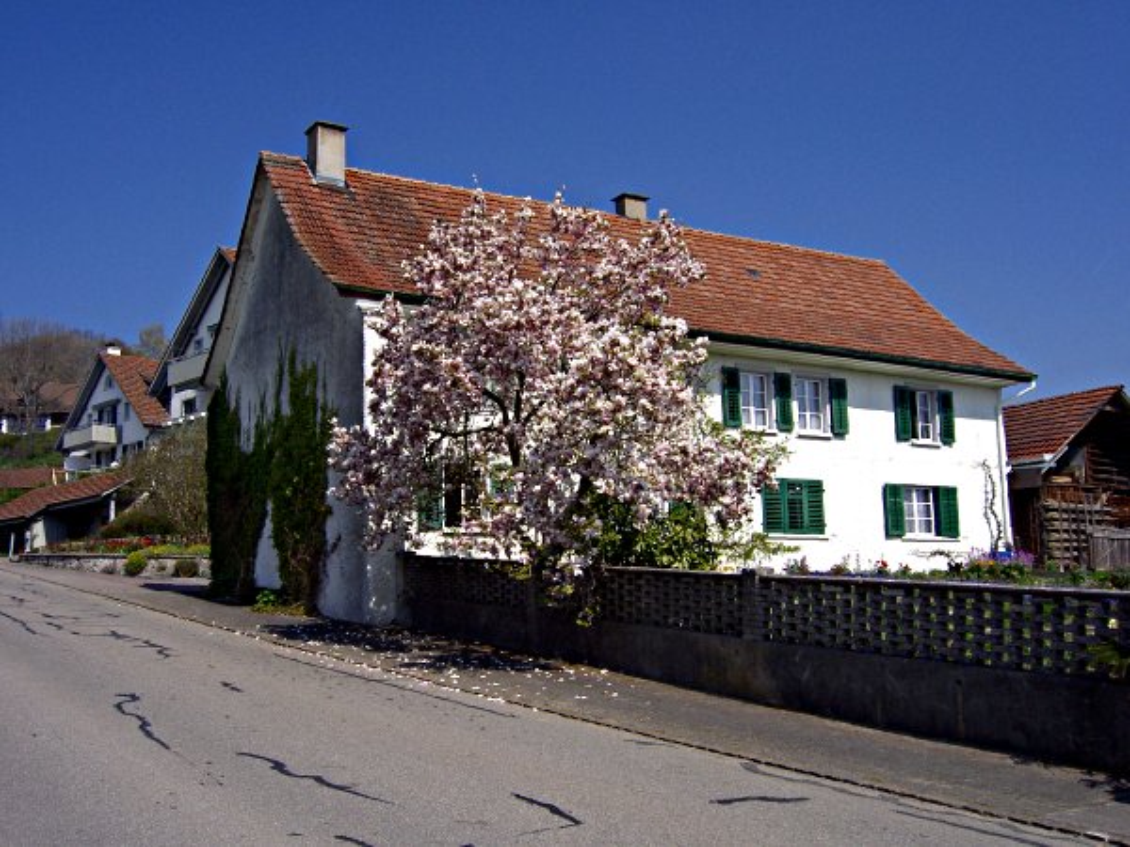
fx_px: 1110
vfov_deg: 41.8
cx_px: 565
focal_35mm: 34
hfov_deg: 54.0
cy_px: 424
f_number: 4.7
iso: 50
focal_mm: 5.6
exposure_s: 1/500
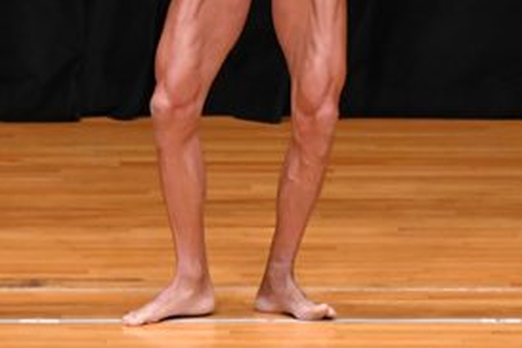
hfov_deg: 2.7
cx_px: 190
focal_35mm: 766
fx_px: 11106
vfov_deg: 1.8
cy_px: -105
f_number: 5.6
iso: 3200
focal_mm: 180
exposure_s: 1/400
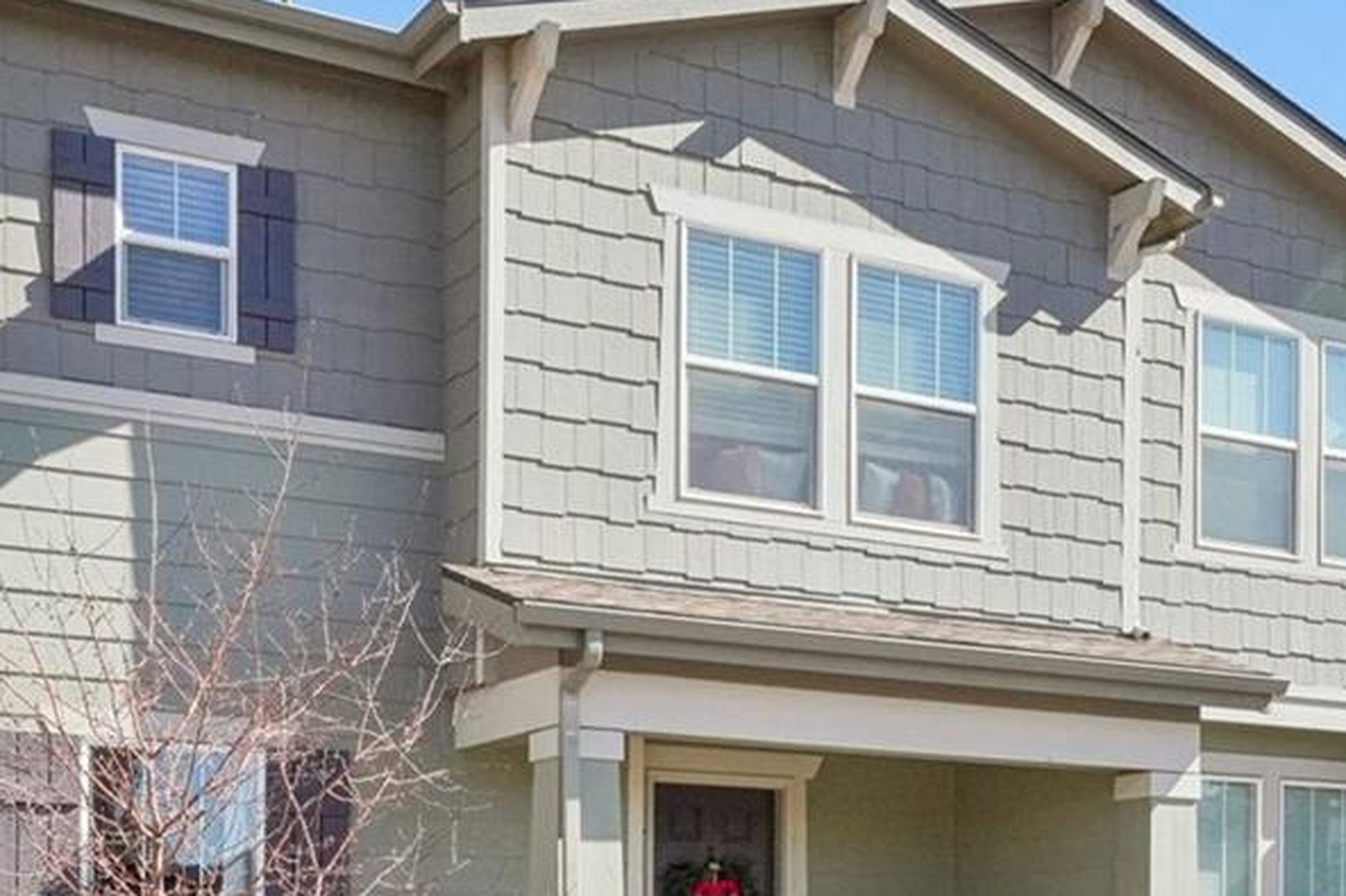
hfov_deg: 35.1
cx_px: 976
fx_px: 2089
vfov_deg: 24.2
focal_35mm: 56
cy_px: 565
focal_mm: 13.8
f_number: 8
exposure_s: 1/1600
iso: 800
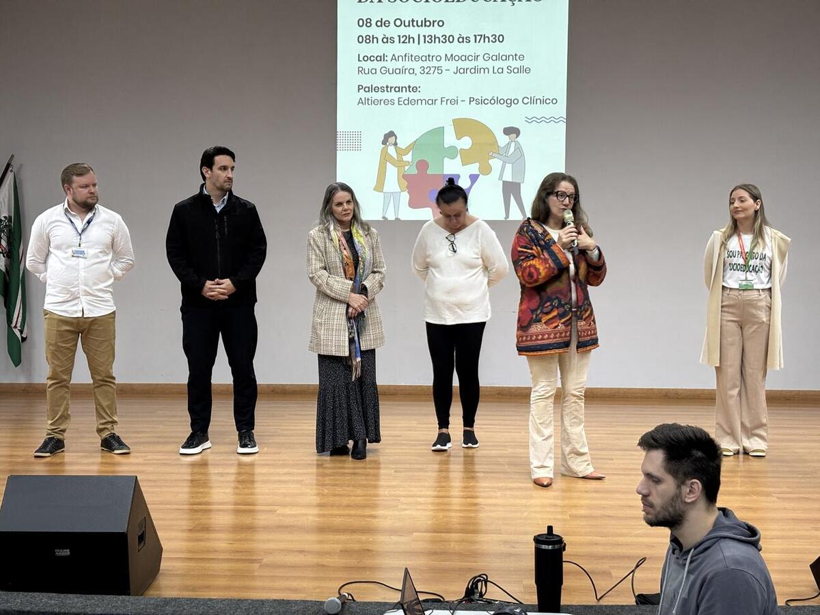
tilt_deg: -3.2
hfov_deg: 36.8
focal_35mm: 52
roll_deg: +0.1
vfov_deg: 28.0
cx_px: 410
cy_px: 308
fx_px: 1232
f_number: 1.6
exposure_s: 1/40
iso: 125
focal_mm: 5.96
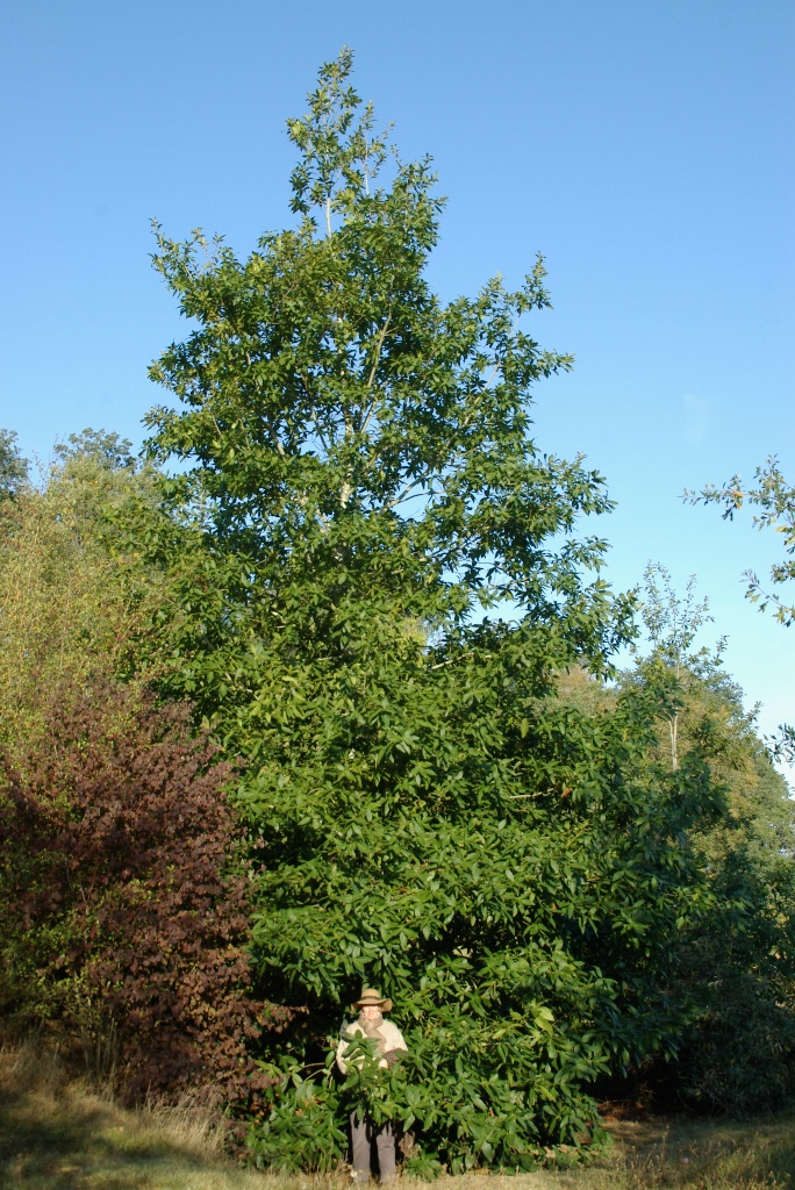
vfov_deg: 46.4
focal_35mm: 42
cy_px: 595
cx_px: 398
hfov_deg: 31.9
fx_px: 1389
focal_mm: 28
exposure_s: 1/350
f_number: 8
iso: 400
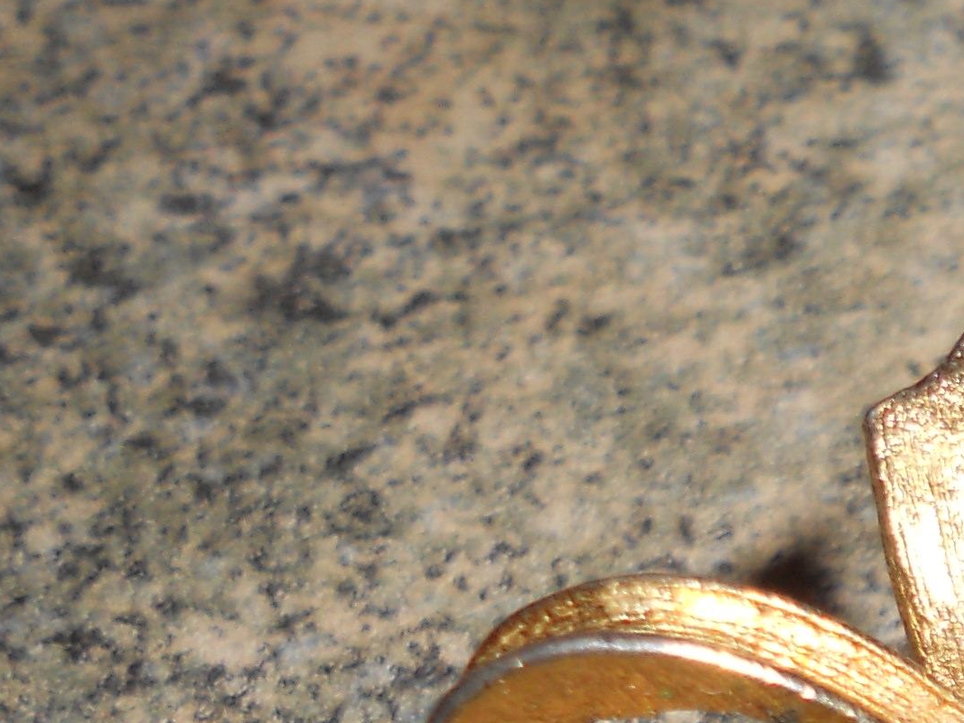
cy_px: 1169
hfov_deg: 14.8
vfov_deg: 11.7
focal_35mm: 120
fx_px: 3341
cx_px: 1602
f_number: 8.8
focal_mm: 5.8
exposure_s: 1/25
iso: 80
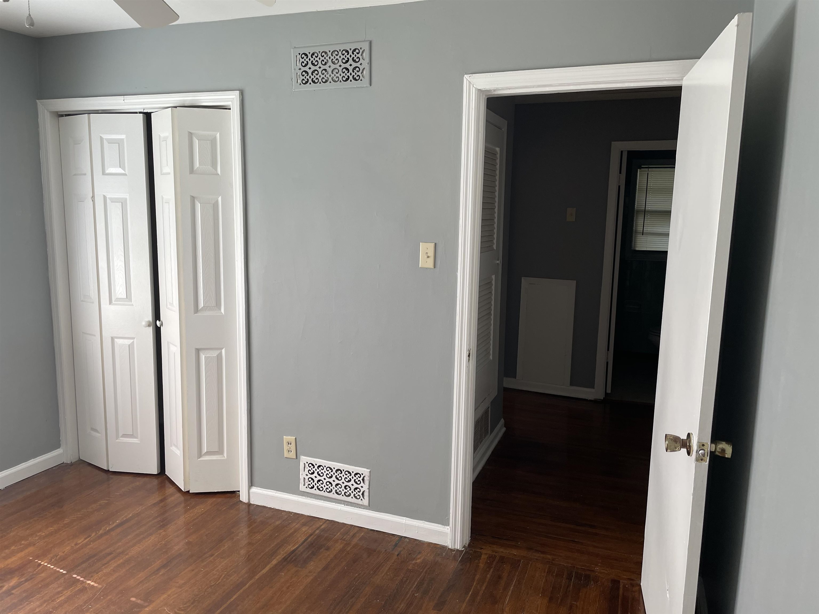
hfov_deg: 67.3
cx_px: 410
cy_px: 307
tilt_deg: -9.4
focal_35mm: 26
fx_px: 615
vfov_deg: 53.1
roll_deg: -0.5
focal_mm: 4.2
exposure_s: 1/121
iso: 50
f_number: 1.6
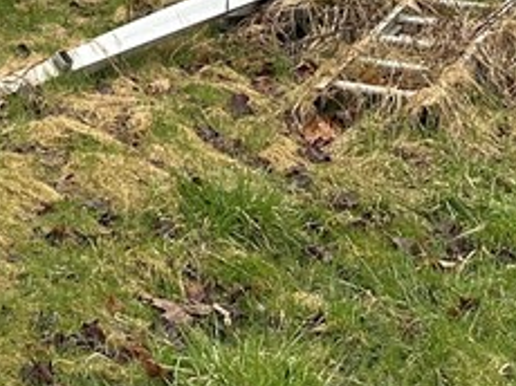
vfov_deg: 12.3
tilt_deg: +5.4
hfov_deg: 17.8
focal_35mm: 107
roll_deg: -0.9
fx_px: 1593
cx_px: -27
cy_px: -373
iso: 80
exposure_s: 1/872
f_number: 1.78
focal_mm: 6.86
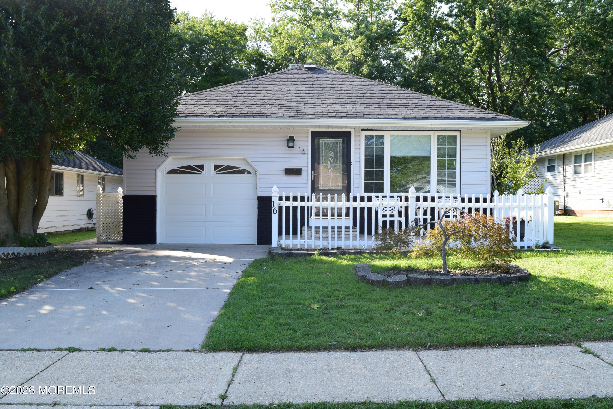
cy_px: 204
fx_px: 536
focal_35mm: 32
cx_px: 306
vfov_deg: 41.7
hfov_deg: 59.5
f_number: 10
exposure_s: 1/200
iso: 400
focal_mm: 21
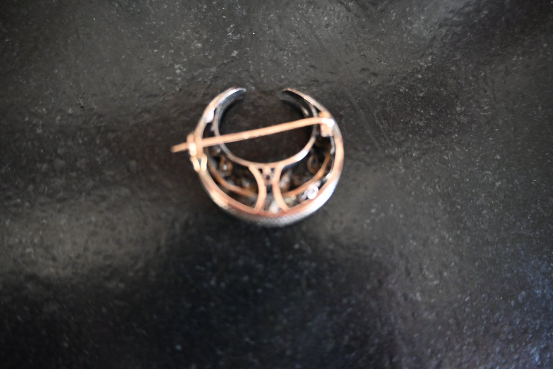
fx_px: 415
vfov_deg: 47.9
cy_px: 184
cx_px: 276
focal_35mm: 27
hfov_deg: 67.4
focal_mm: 18
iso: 3200
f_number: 3.5
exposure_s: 1/80
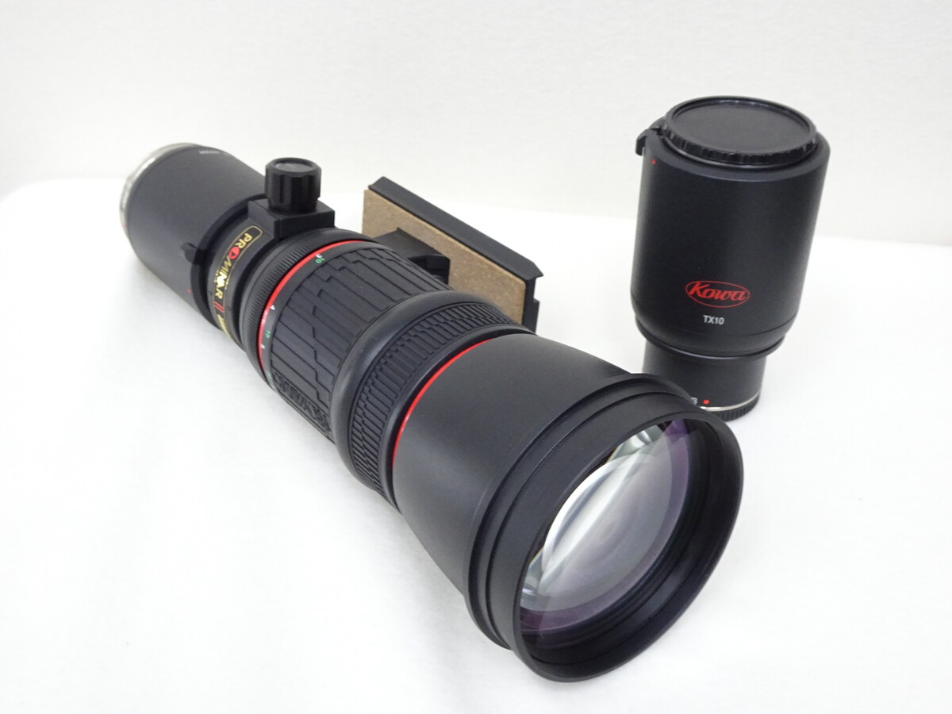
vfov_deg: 38.7
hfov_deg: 50.1
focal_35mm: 37
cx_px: 476
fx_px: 1018
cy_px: 357
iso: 500
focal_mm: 6.37
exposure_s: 1/40
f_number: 4
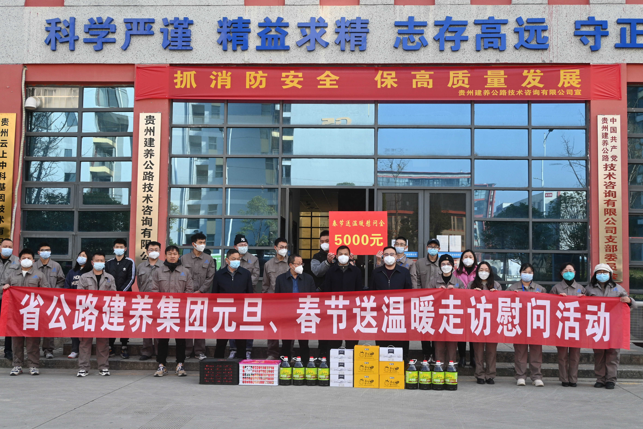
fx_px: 737
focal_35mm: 41
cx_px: 322
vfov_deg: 32.4
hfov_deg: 47.2
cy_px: 214
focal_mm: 27.5
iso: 200
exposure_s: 1/250
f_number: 5
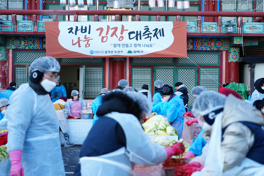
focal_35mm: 66
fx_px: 484
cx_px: 132
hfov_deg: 30.5
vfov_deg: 20.6
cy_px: 88
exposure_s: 1/200
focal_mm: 66
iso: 320
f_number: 4
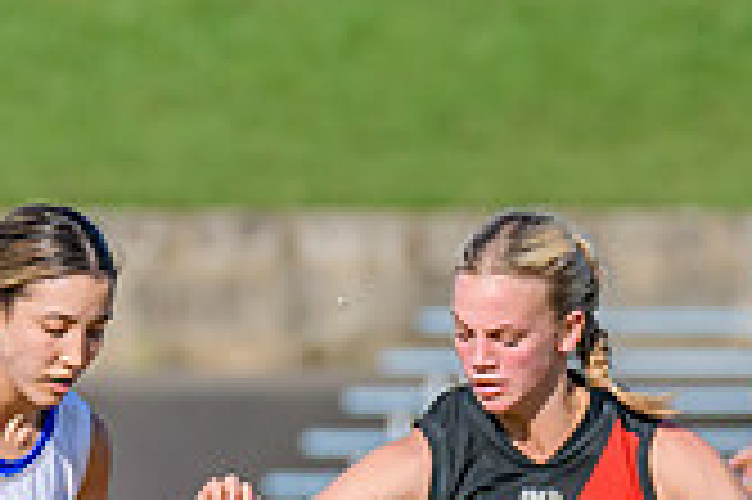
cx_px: 230
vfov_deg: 0.8
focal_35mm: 1635
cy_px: 565
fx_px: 34119
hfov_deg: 1.3
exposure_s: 1/1600
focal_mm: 320
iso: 640
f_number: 7.1
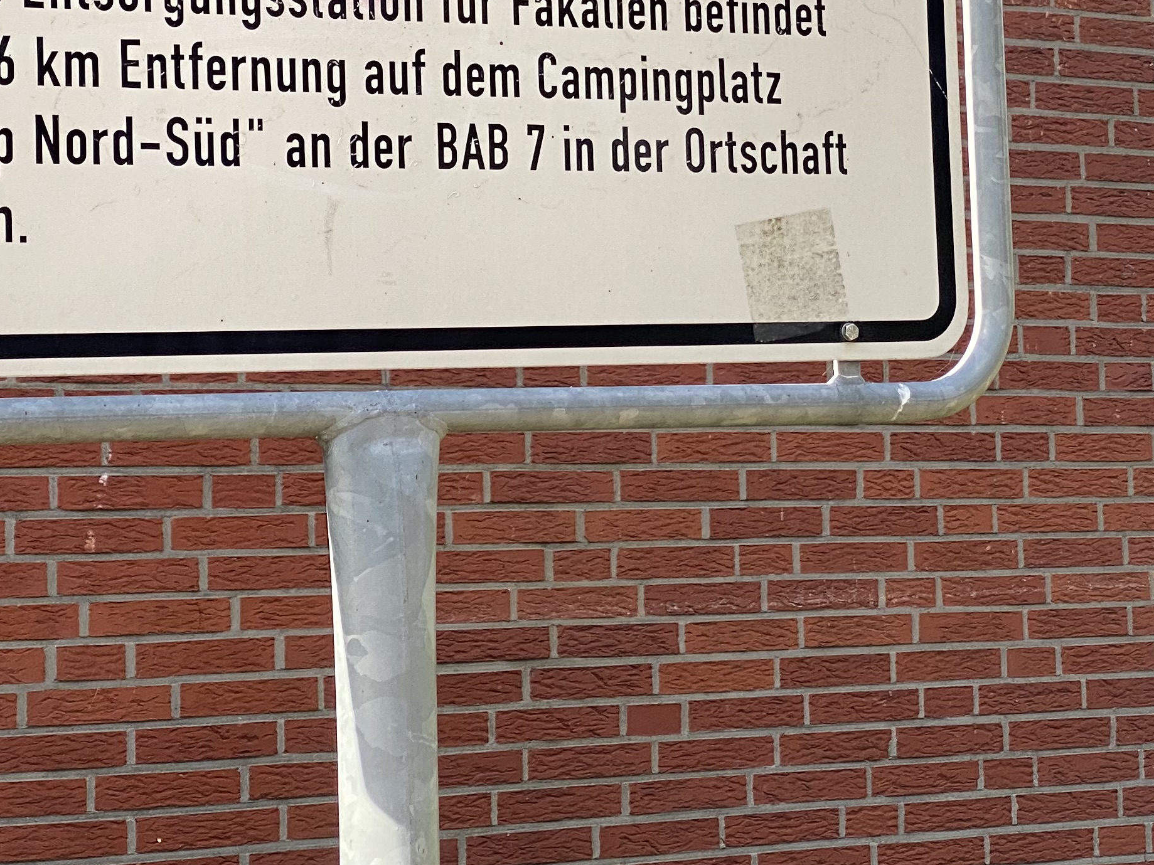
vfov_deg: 12.9
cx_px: 679
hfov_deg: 17.3
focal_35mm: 114
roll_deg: +0.2
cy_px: 80
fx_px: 3800
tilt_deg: +7.5
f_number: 2
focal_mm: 6
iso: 20
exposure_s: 1/268
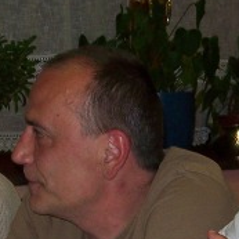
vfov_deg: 12.5
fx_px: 1086
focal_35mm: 139
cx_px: 97
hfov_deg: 12.6
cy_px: 209
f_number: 2.7
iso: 80
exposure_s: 1/60
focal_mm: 5.6
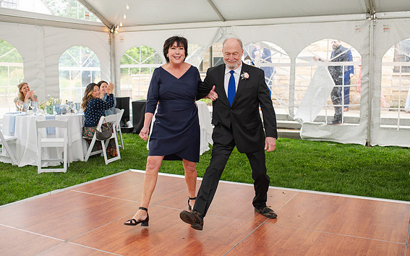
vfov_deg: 32.7
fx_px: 436
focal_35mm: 39
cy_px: 115
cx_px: 208
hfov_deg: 50.4
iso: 800
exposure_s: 1/200
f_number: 3.2
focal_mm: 35
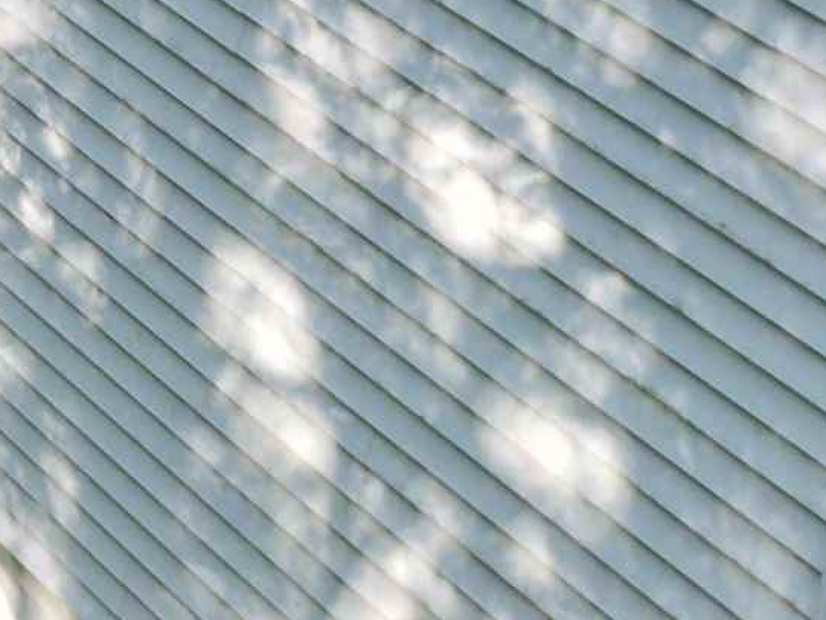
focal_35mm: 136
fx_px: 3247
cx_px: -1274
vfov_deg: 10.2
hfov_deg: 11.5
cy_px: -571
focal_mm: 6.72
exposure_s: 1/640
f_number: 1.7
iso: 100
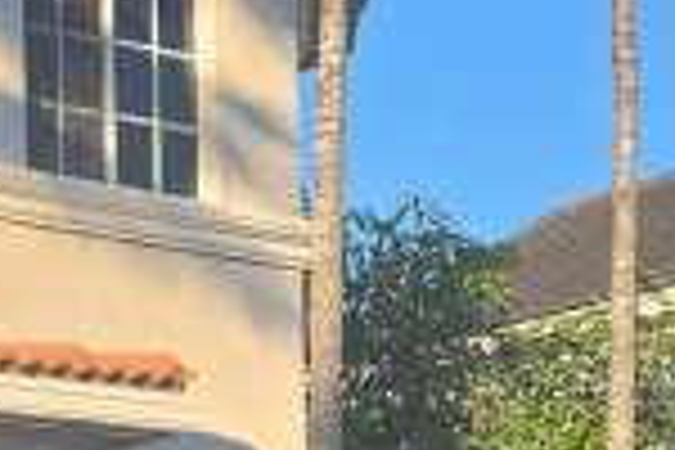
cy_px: 630
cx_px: -540
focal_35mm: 128
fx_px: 2400
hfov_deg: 14.2
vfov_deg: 10.4
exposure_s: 1/519
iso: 20
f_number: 1.8
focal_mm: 5.4
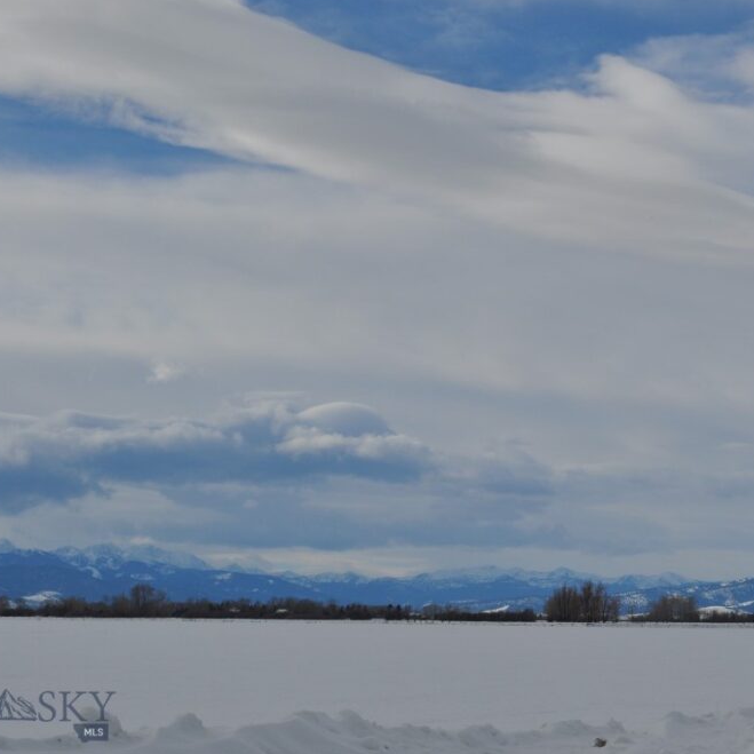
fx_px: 2341
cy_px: 367
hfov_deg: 18.3
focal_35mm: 95
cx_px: 478
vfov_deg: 18.3
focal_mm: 48
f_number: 13
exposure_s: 1/640
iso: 200
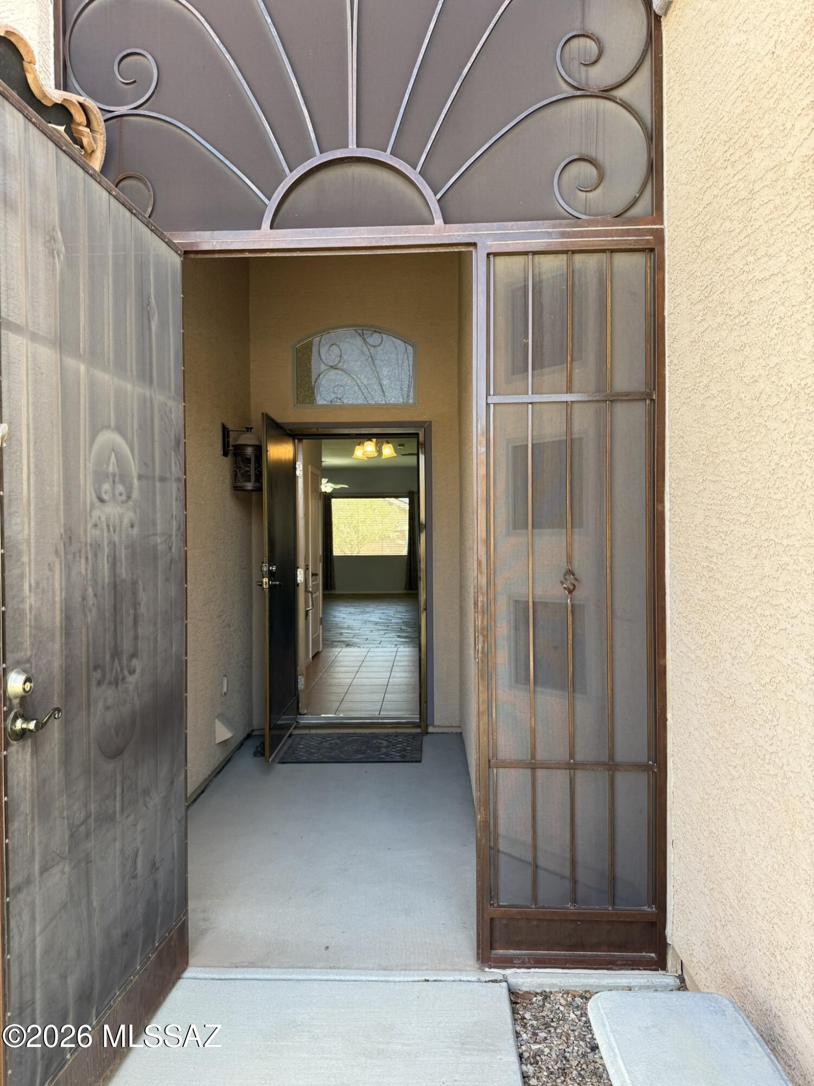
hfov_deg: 56.8
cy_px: 543
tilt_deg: -1.7
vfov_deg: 71.6
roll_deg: +0.5
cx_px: 407
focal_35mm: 24
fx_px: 752
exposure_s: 1/176
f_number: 1.78
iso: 64
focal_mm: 6.76
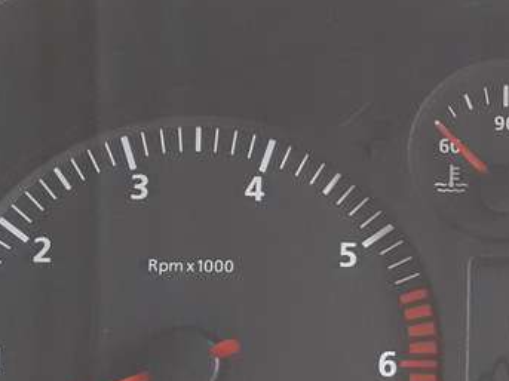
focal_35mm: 101
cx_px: 604
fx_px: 1485
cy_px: 280
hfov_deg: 18.5
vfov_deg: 14.6
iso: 160
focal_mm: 3.7
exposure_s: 1/33
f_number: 1.9
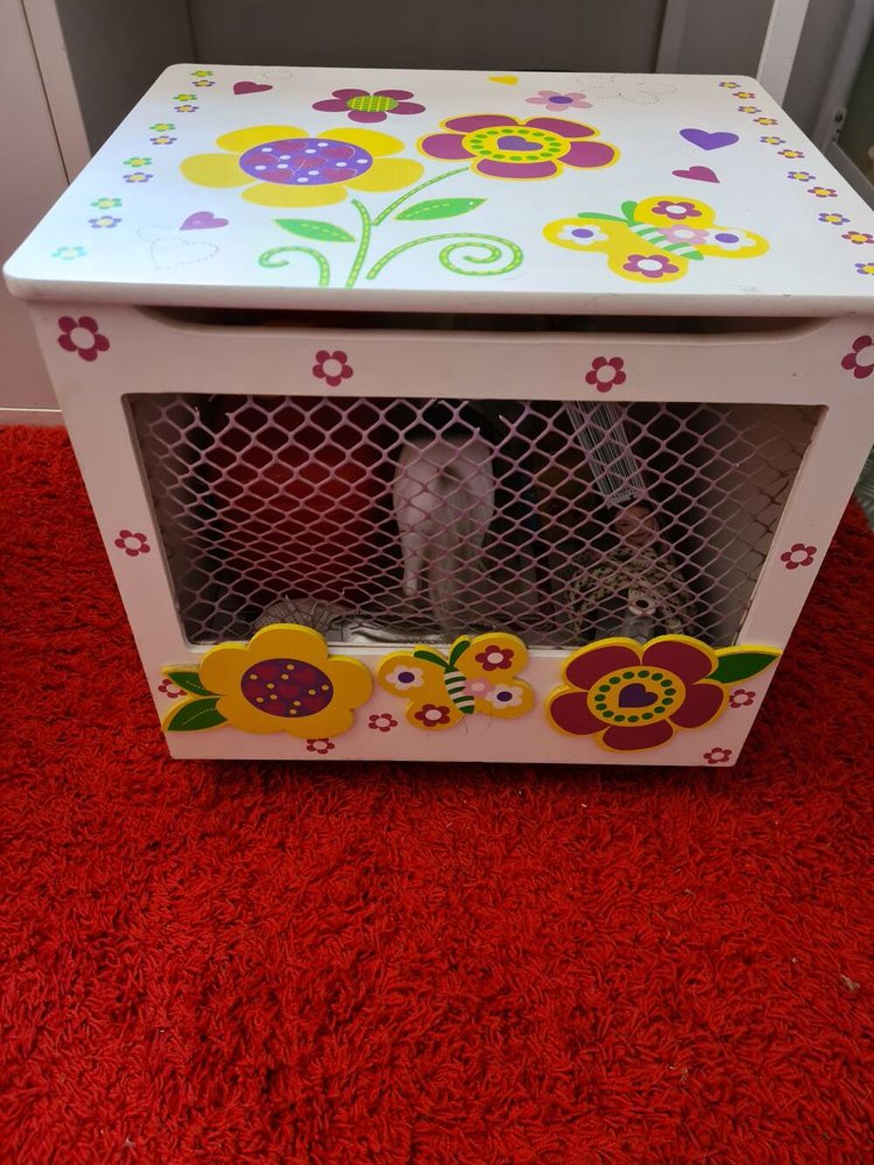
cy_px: 582
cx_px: 437
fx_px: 875
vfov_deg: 67.3
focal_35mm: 26
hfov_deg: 53.1
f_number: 1.8
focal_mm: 5.4
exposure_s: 1/50
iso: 640
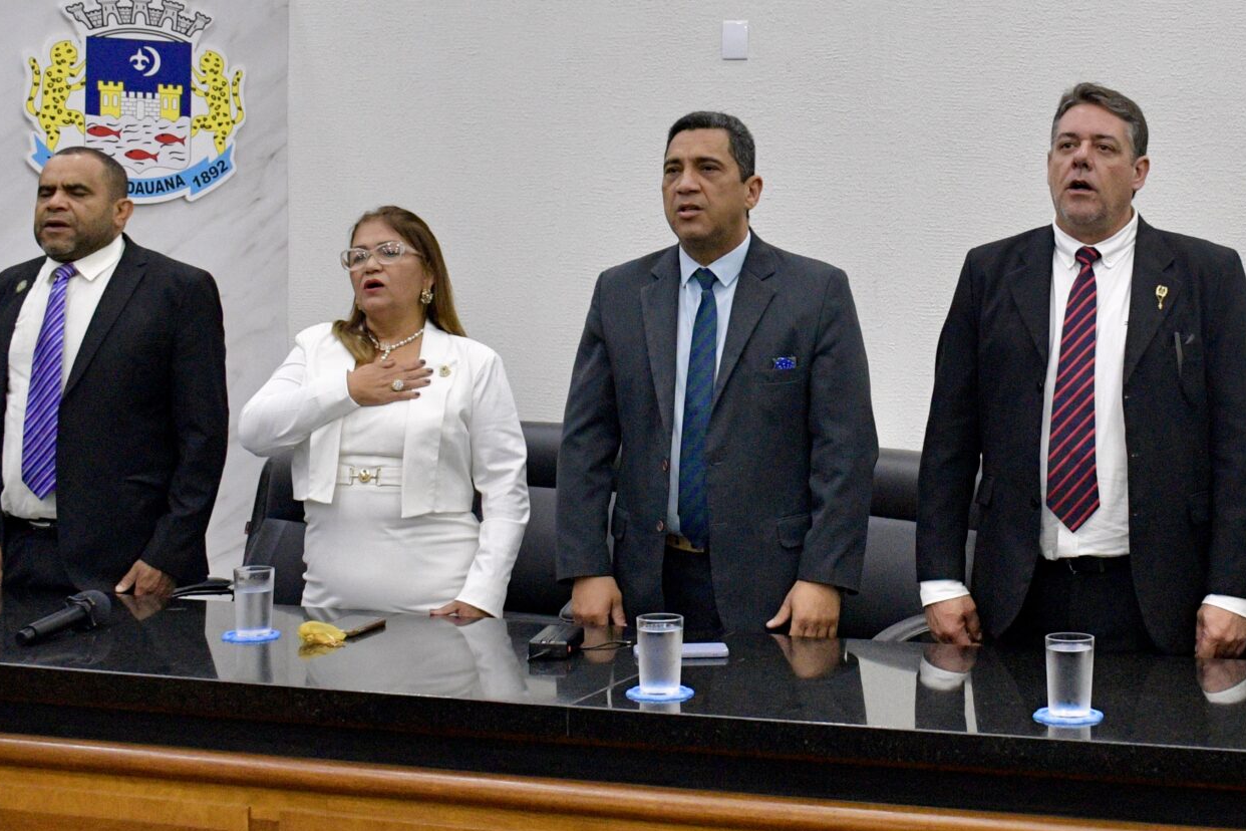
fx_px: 2353
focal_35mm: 68
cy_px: 246
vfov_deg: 19.9
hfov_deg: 29.4
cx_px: 856
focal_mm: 22
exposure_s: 1/160
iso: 3200
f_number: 5.6
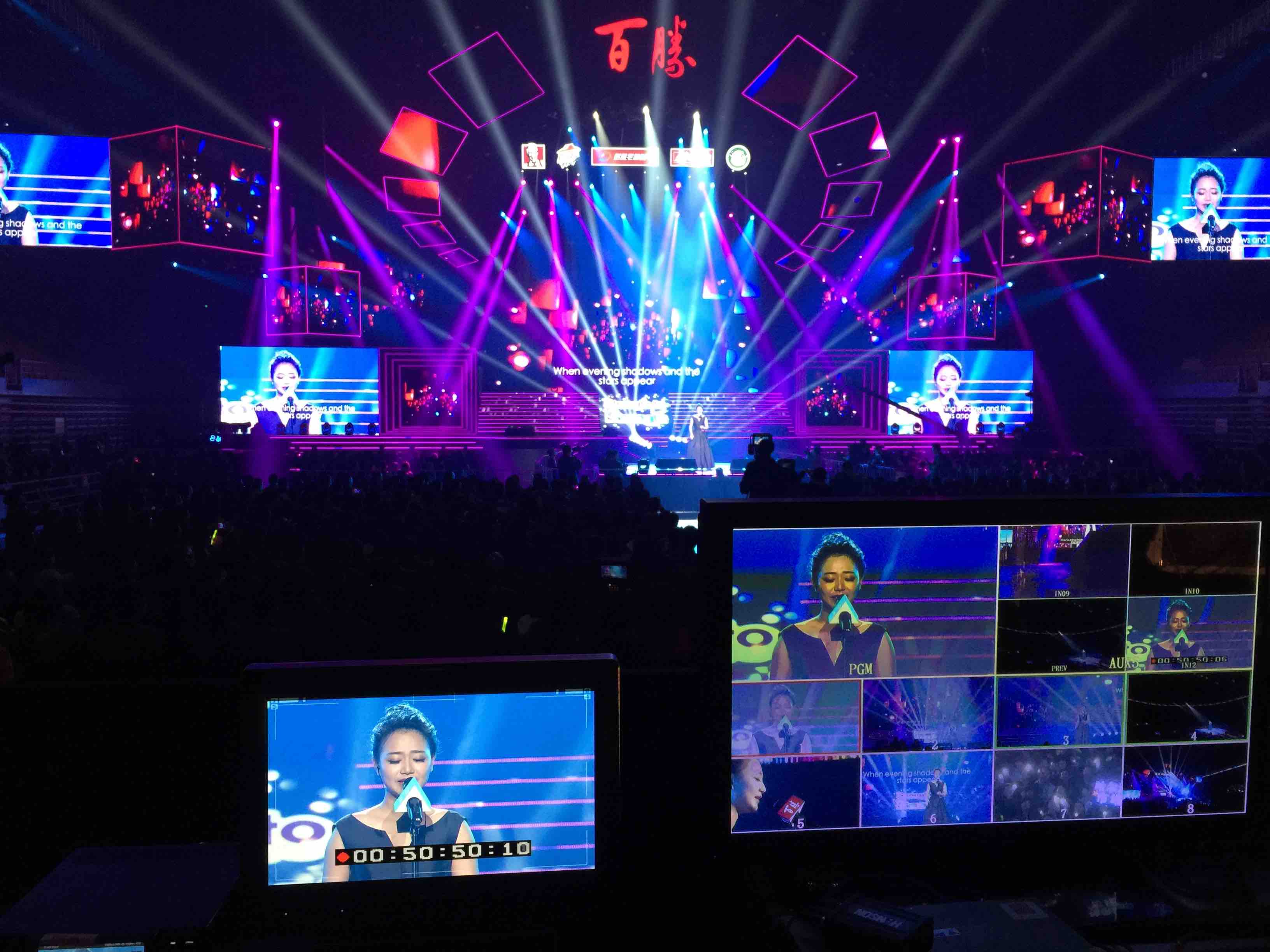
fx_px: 1064
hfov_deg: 61.7
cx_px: 635
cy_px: 476
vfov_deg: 48.2
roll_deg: -1.2
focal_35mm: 29
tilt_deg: -3.7
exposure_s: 1/33
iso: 64
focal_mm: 4.15
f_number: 2.2
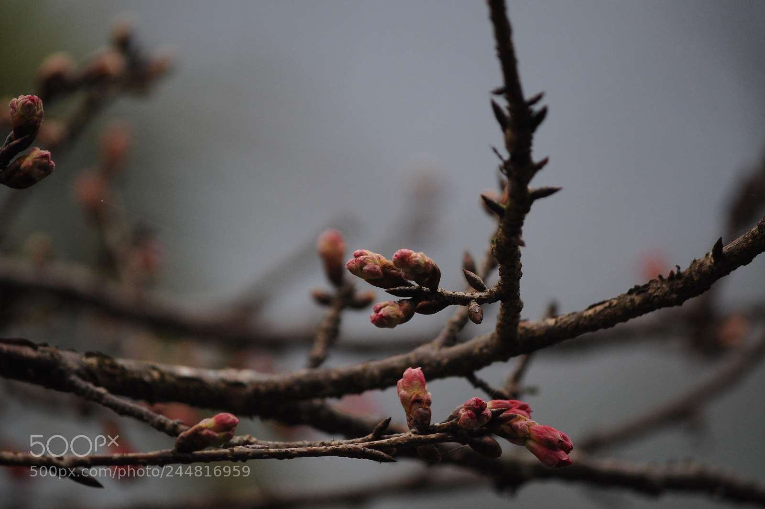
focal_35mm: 300
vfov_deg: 4.6
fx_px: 6368
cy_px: 254
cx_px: 382
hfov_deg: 6.9
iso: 640
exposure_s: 1/640
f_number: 5.6
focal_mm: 200
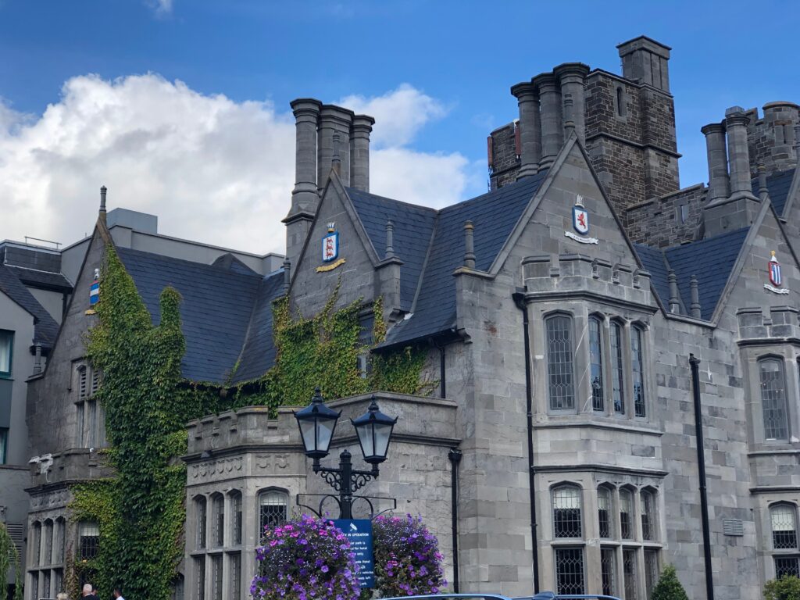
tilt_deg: +14.7
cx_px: 400
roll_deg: -0.1
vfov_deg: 25.7
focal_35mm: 57
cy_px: 300
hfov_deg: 33.8
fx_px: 1317
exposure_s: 1/425
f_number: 2.8
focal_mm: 6.6
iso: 20
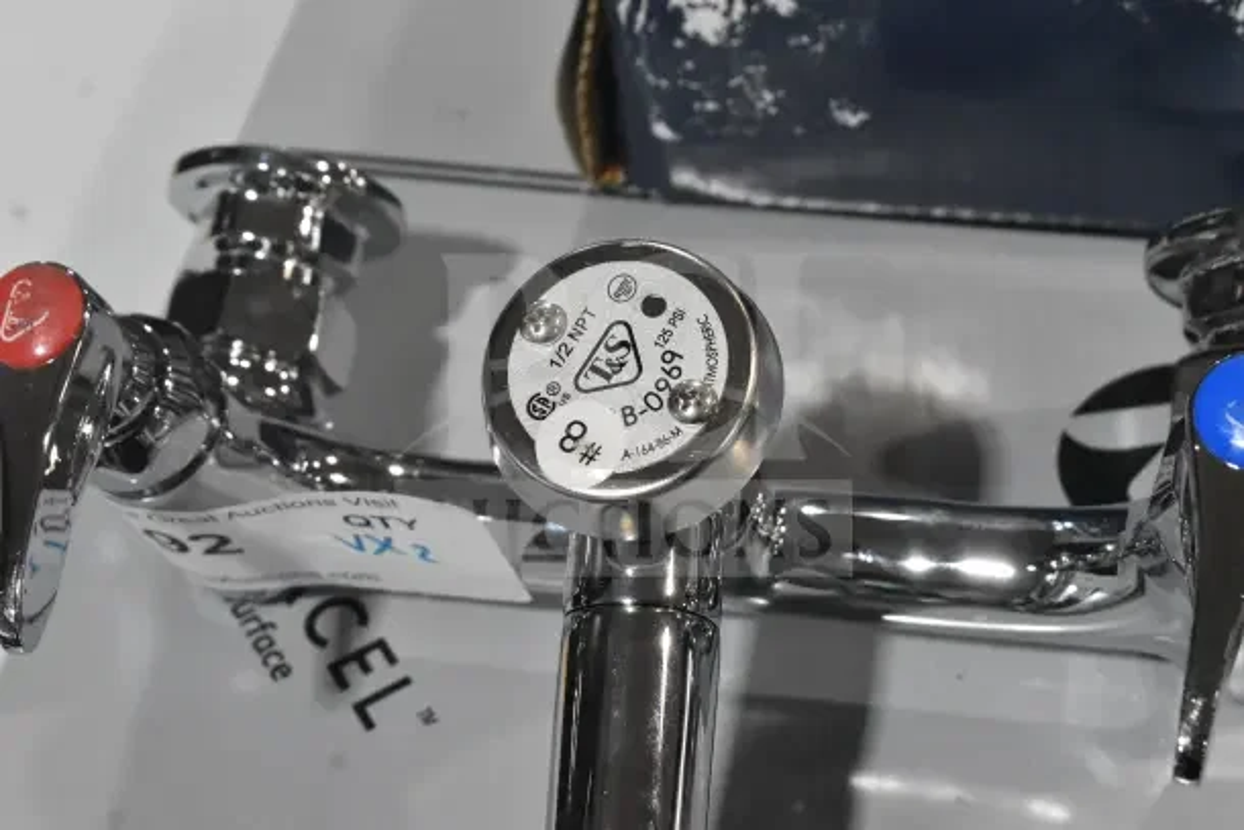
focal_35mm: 82
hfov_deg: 24.6
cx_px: 622
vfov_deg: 16.6
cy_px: 415
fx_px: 2851
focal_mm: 55
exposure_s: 1/400
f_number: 10
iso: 6400
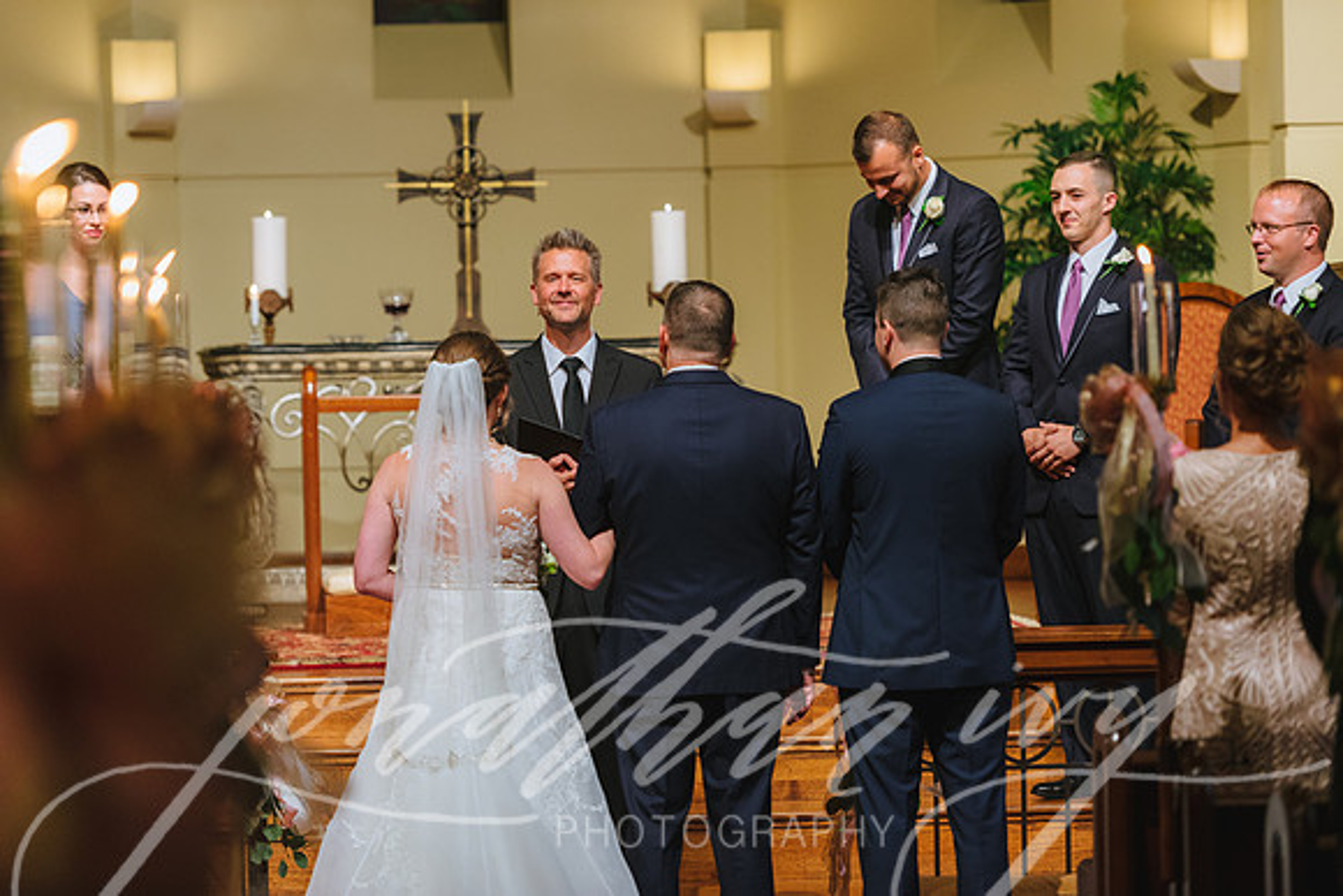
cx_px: 672
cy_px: 448
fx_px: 5037
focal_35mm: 135
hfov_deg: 15.2
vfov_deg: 10.2
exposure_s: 1/160
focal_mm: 135
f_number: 2.8
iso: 1600
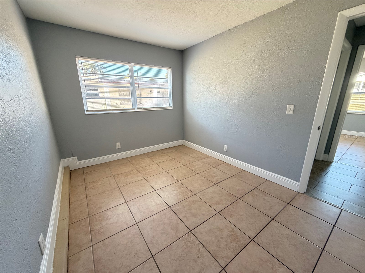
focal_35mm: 14
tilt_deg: -14.4
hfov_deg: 102.1
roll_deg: +1.1
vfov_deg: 85.7
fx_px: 148
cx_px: 182
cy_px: 136
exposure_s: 1/99
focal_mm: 2.22
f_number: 2.2
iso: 320
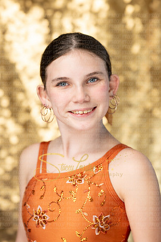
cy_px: 121
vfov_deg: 23.9
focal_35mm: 85
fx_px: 570
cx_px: 80
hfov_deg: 16.1
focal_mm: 85
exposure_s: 1/800
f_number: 2.8
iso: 1250
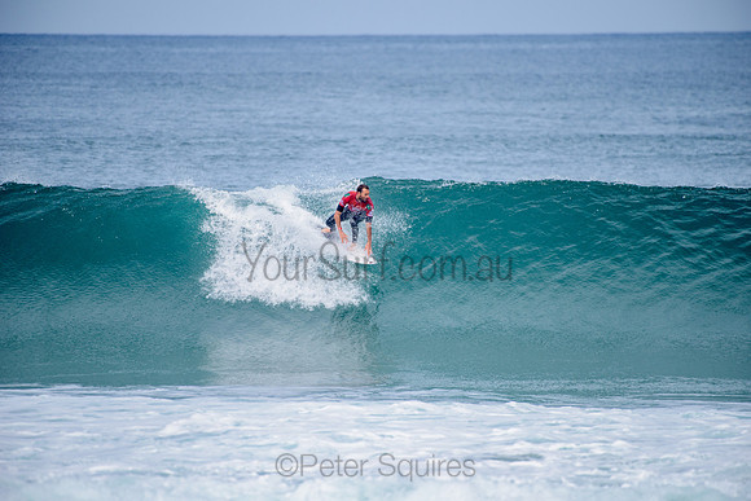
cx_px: 376
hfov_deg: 4.1
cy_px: 250
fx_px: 10433
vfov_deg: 2.8
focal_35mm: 500
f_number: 5.6
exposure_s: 1/2000
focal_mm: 500
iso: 250
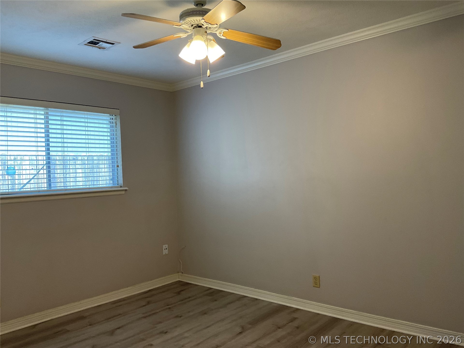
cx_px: 232
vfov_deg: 48.2
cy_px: 174
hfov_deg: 61.7
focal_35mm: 29
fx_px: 389
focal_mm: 3
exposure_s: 1/60
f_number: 1.8
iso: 80
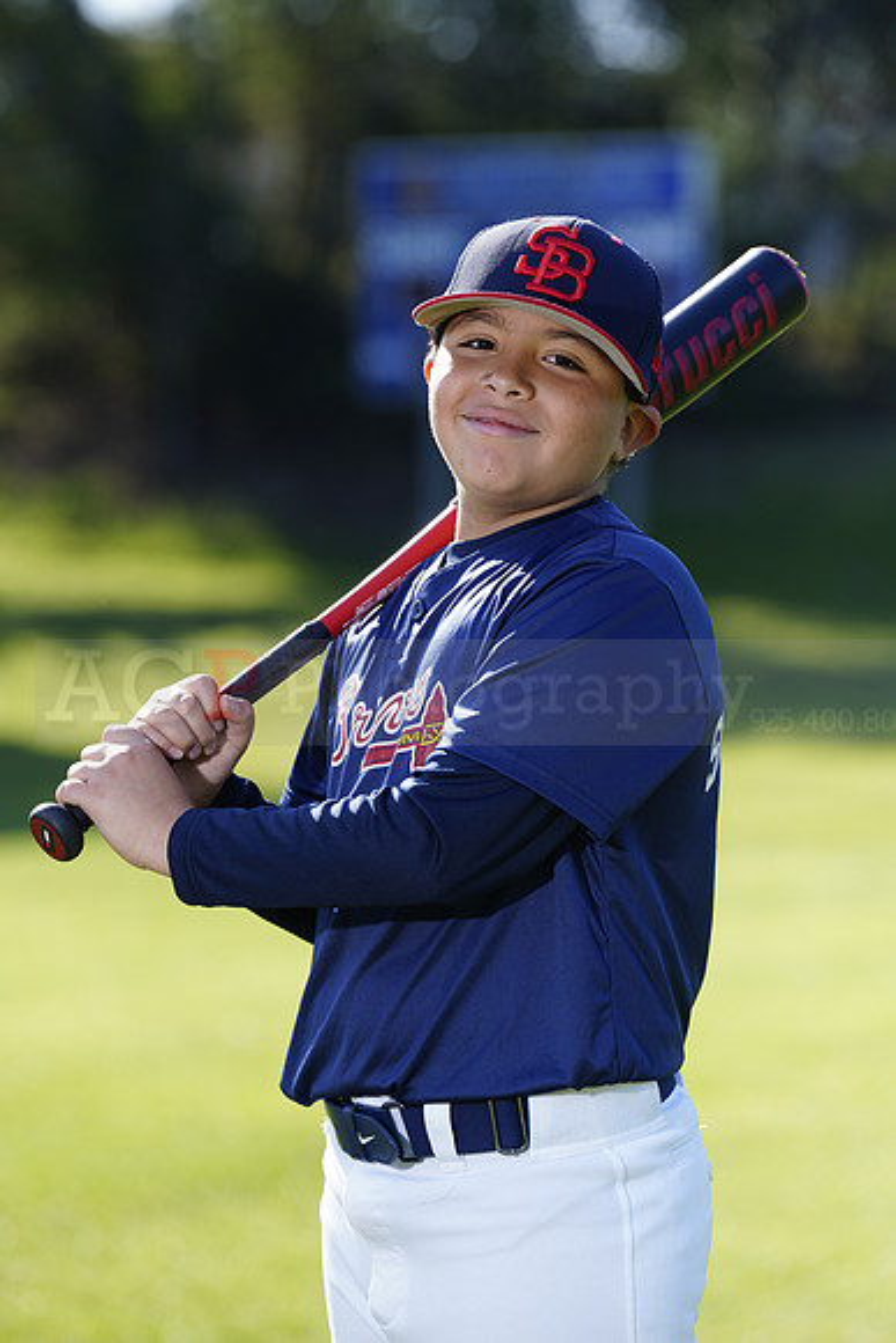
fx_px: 7350
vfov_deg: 10.4
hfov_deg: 7.0
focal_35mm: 197
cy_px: 672
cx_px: 448
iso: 100
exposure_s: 1/250
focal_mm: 197
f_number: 5
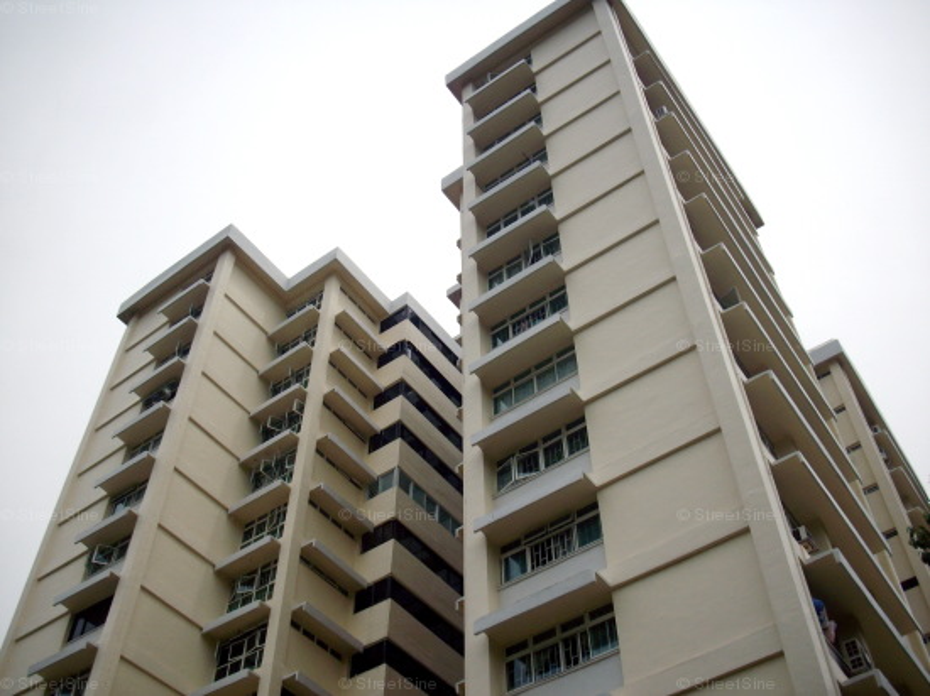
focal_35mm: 37
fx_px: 994
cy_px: 348
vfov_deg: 38.6
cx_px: 465
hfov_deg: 50.2
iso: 80
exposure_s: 1/800
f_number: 5.6
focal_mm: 6.2
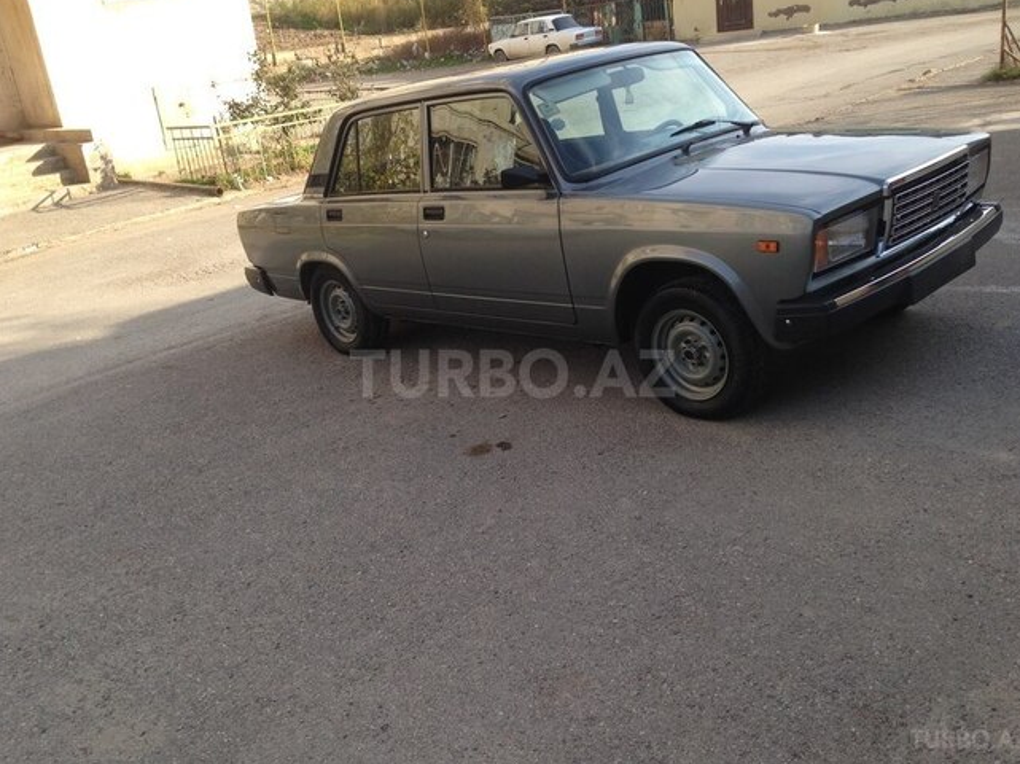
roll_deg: +7.3
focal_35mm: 34
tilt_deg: -19.5
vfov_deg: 41.8
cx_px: 512
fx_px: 1001
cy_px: 373
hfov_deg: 54.0
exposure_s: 1/471
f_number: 2.4
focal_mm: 4.12
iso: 50
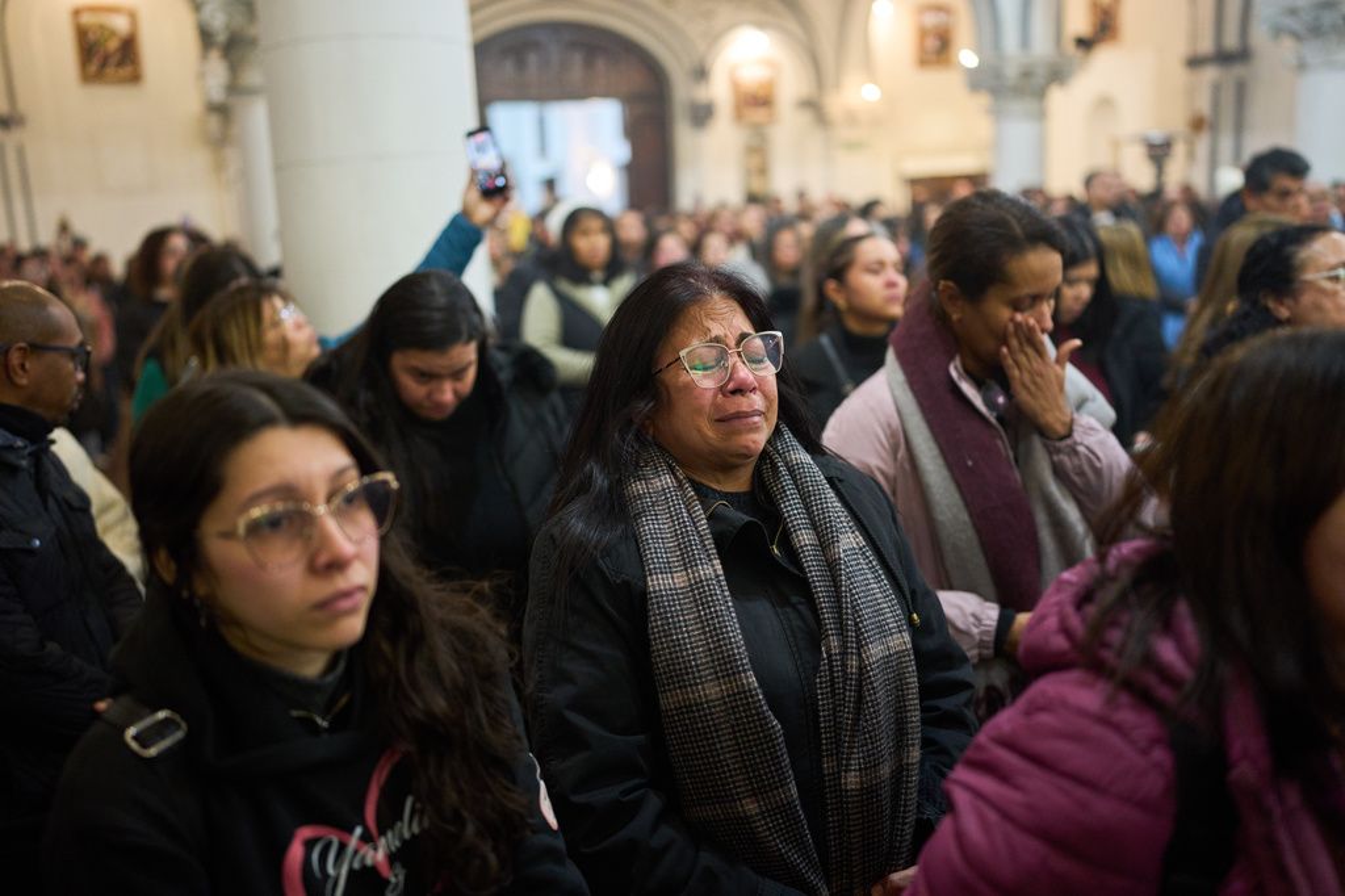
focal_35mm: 35
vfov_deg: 37.8
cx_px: 672
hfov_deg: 54.4
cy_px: 448
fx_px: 1307
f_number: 1.4
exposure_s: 1/250
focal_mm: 35
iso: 1600
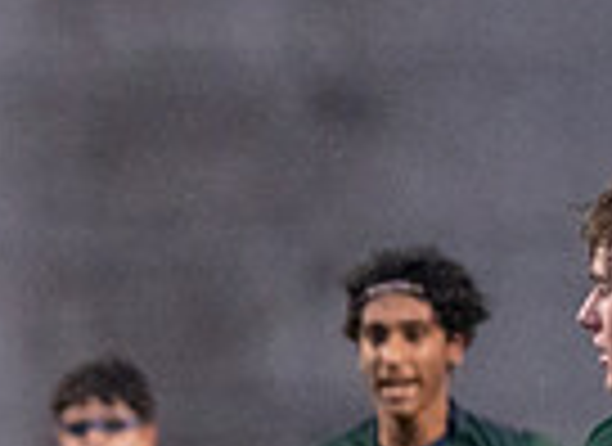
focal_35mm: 1146
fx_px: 20048
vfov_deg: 1.3
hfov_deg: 1.7
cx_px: -495
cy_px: 791
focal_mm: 200
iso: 5000
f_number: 2.8
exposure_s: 1/1250
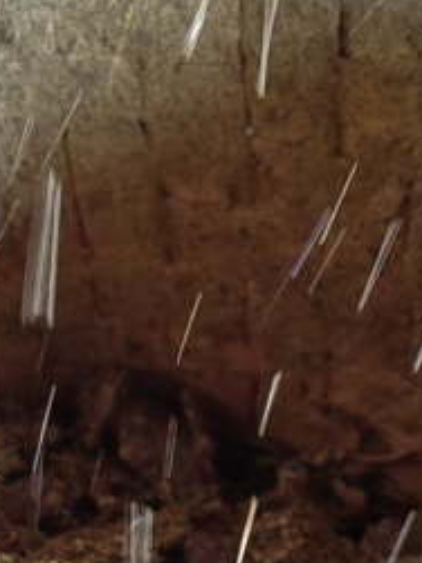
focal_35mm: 115
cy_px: 634
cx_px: 4
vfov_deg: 16.6
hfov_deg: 12.7
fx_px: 1871
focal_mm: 5.52
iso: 250
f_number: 1.9
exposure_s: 1/100
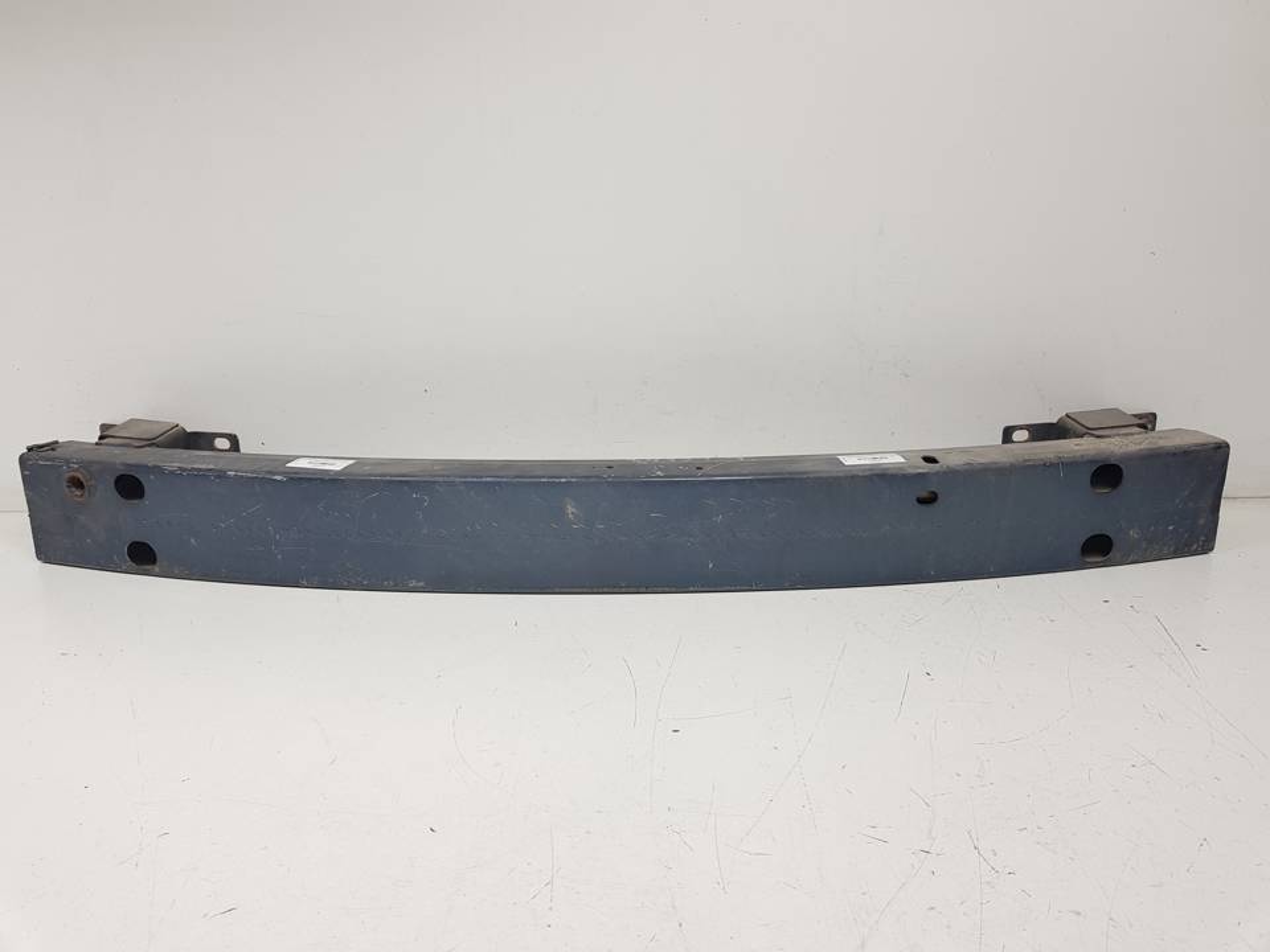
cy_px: 476
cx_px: 635
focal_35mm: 26
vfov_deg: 53.1
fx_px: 954
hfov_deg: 67.3
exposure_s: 1/216
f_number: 1.7
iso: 40
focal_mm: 4.2
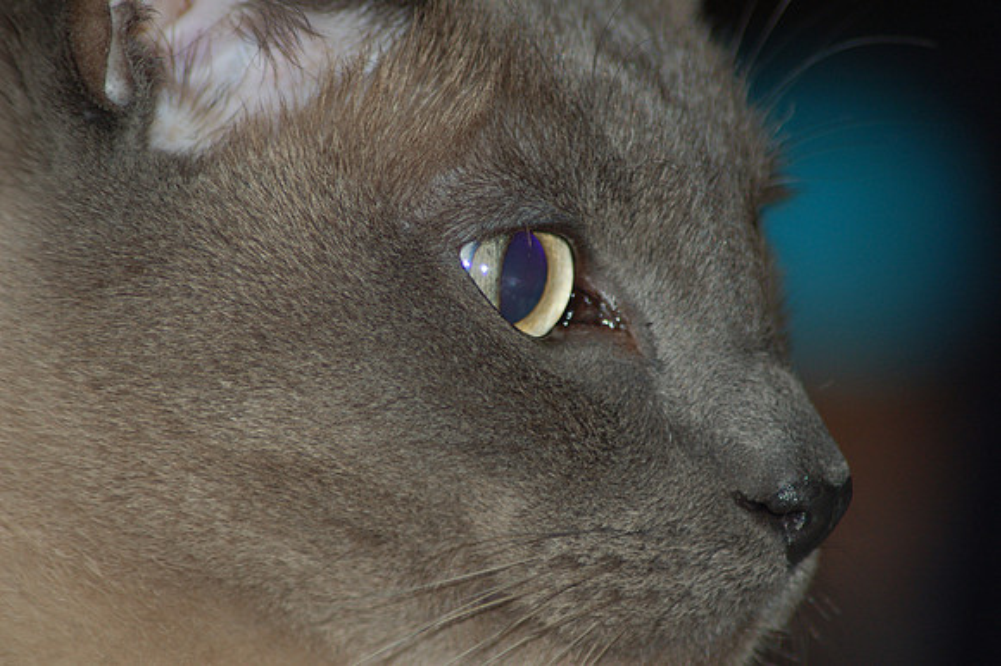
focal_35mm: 450
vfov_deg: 3.1
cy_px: 333
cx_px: 500
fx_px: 12505
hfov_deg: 4.6
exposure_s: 1/60
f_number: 5.6
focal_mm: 300
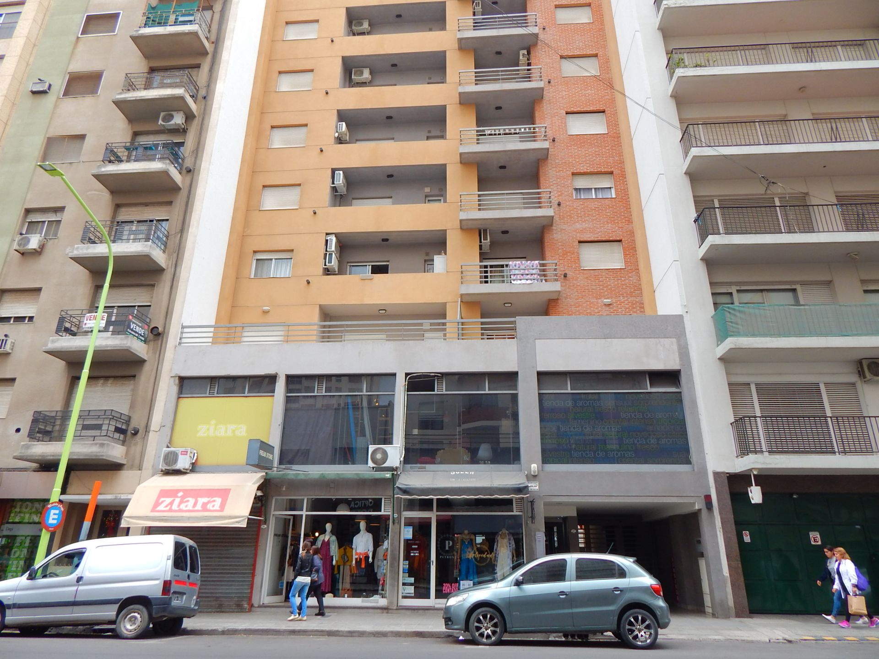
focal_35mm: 22
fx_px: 559
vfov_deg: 61.1
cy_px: 330
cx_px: 440
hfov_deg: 76.4
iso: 125
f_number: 3
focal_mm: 4
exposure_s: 1/400
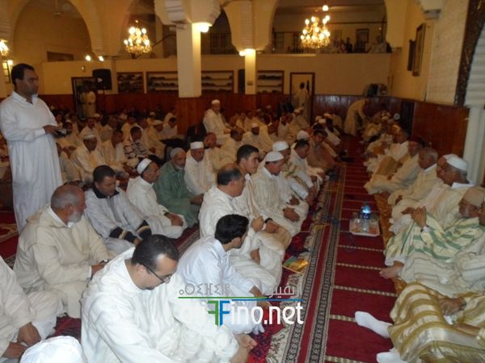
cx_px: 242
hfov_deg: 67.3
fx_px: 364
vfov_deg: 53.1
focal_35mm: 26
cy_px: 182
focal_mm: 4.9
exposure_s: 1/30
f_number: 3.3
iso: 320
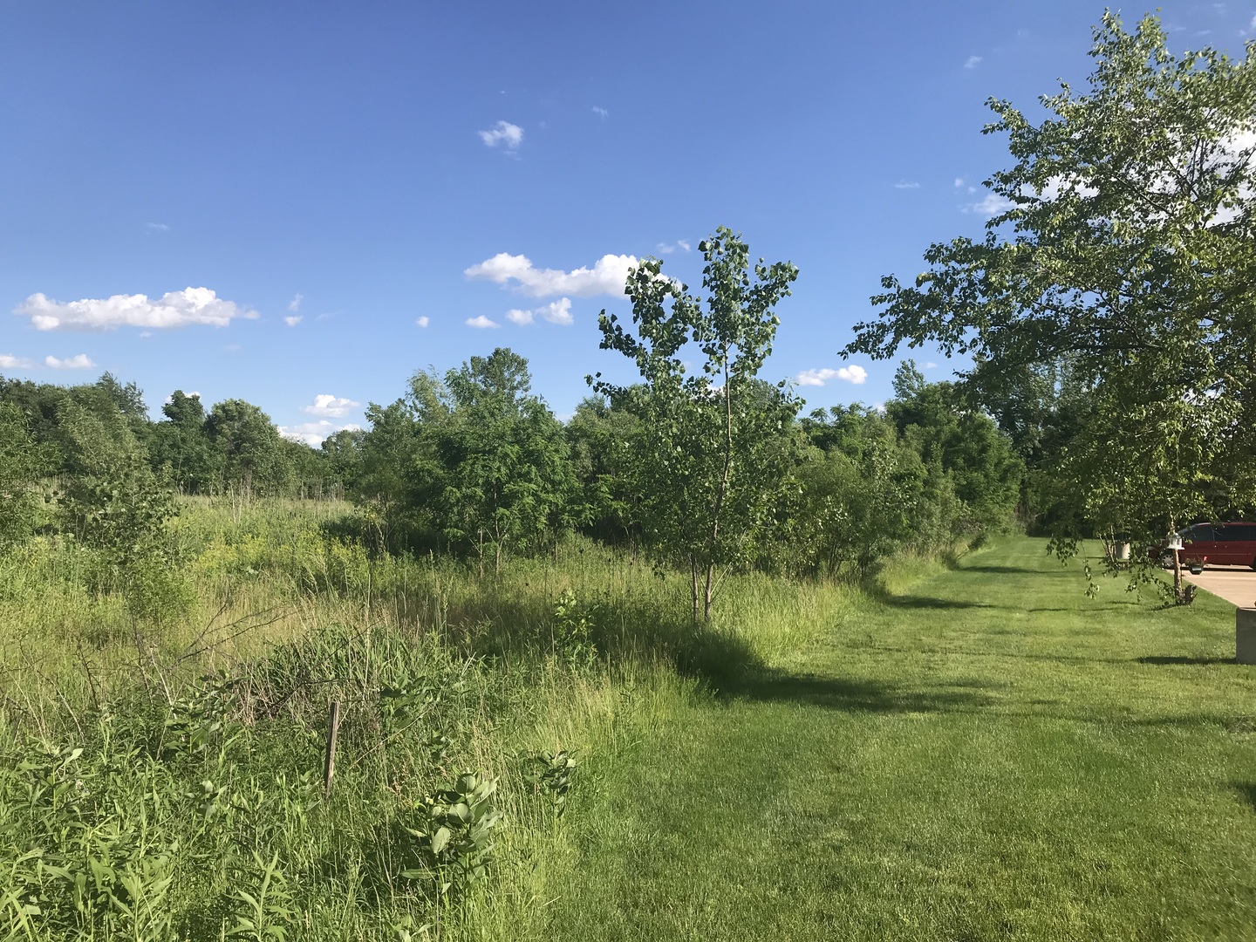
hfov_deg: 63.4
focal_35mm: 28
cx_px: 628
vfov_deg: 49.7
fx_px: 1016
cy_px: 471
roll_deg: -1.4
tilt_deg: +2.1
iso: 20
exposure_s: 1/2283
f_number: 1.8
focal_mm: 3.99
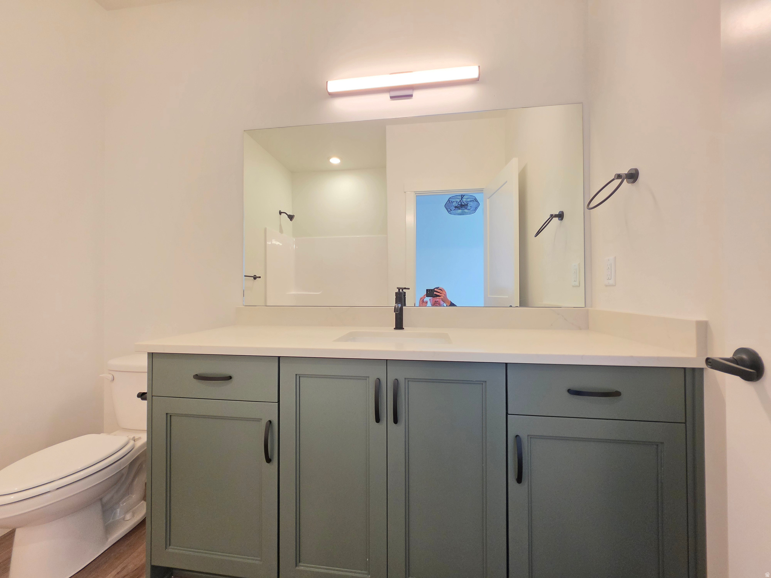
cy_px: 289
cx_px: 386
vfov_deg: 89.9
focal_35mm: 13
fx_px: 290
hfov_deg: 106.2
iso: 250
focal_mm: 2.2
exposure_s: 1/120
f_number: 1.9
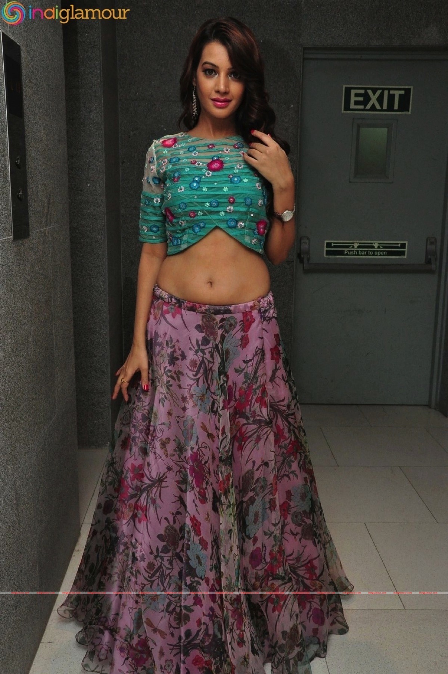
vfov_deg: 51.3
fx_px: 702
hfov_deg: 35.4
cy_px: 337
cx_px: 224
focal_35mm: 38
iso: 1250
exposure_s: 1/125
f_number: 9
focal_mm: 25
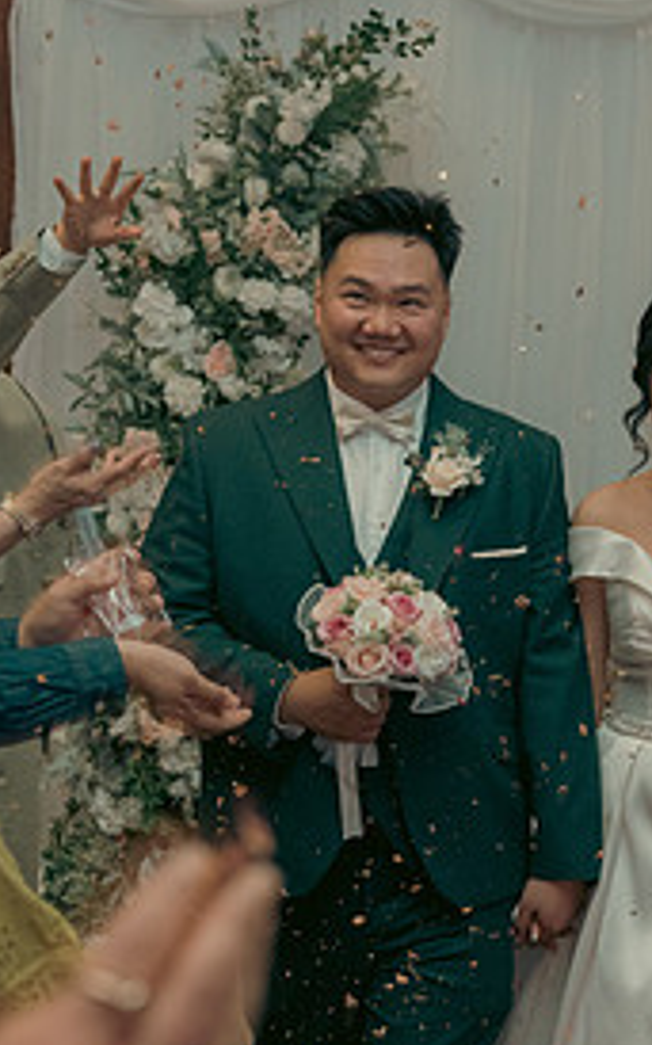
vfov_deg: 25.1
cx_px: 763
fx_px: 2334
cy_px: 681
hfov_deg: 15.4
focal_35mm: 82
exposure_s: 1/160
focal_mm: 38
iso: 2500
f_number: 3.5
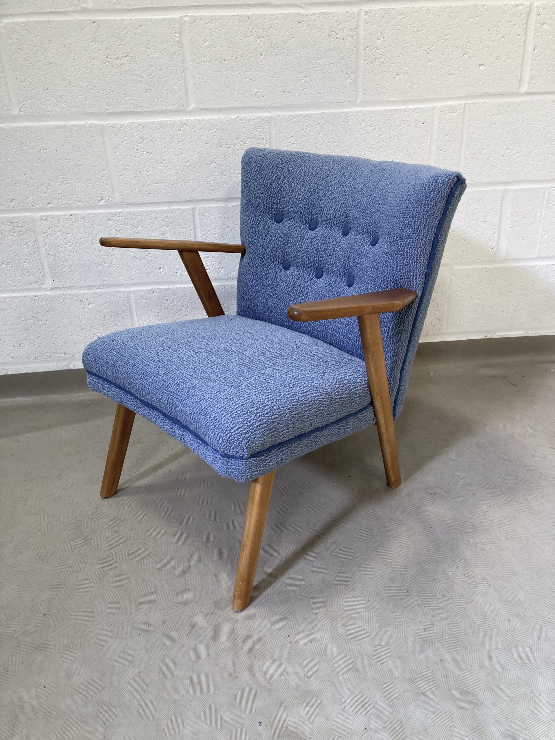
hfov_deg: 49.7
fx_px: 599
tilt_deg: -25.3
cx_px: 278
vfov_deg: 63.4
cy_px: 370
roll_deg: +3.2
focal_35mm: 28
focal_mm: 3.99
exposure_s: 1/100
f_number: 1.8
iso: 64
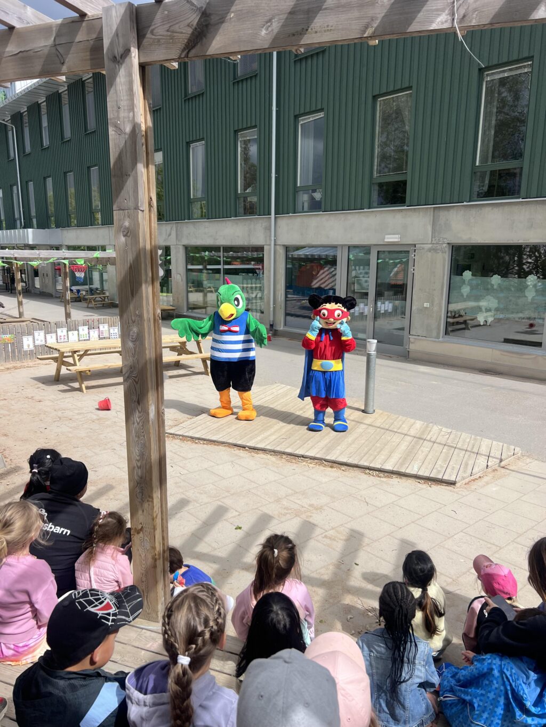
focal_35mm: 26
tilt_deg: -9.9
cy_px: 364
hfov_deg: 53.1
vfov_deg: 67.3
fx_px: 547
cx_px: 273
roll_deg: -0.6
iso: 50
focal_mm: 5.7
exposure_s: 1/3257
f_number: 1.5
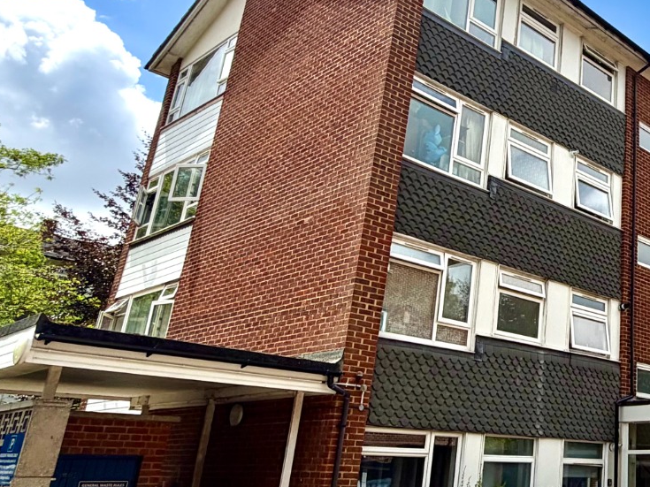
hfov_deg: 41.8
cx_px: 645
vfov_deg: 36.7
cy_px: 203
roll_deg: -0.7
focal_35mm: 39
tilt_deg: +20.9
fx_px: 732
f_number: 2.2
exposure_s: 1/1189
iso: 20
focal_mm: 2.22
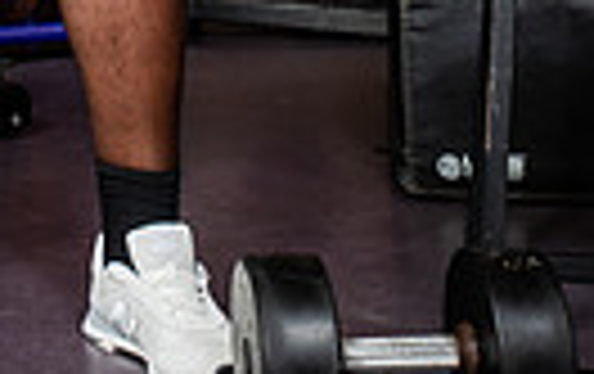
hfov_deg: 16.3
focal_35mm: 125
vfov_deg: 9.3
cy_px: -541
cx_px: -14
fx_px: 2027
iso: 800
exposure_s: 1/250
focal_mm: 36
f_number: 7.1
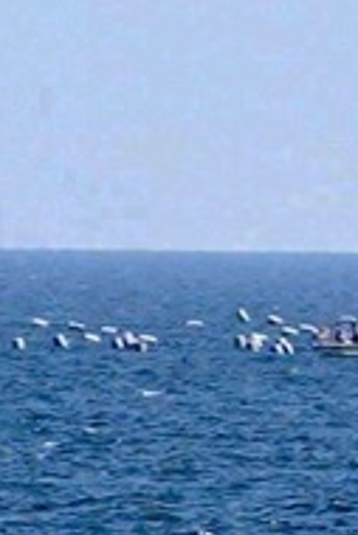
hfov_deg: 3.0
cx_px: 1658
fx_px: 6566
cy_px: -115
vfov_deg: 4.7
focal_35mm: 441
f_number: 4
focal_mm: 70
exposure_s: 1/1600
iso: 100
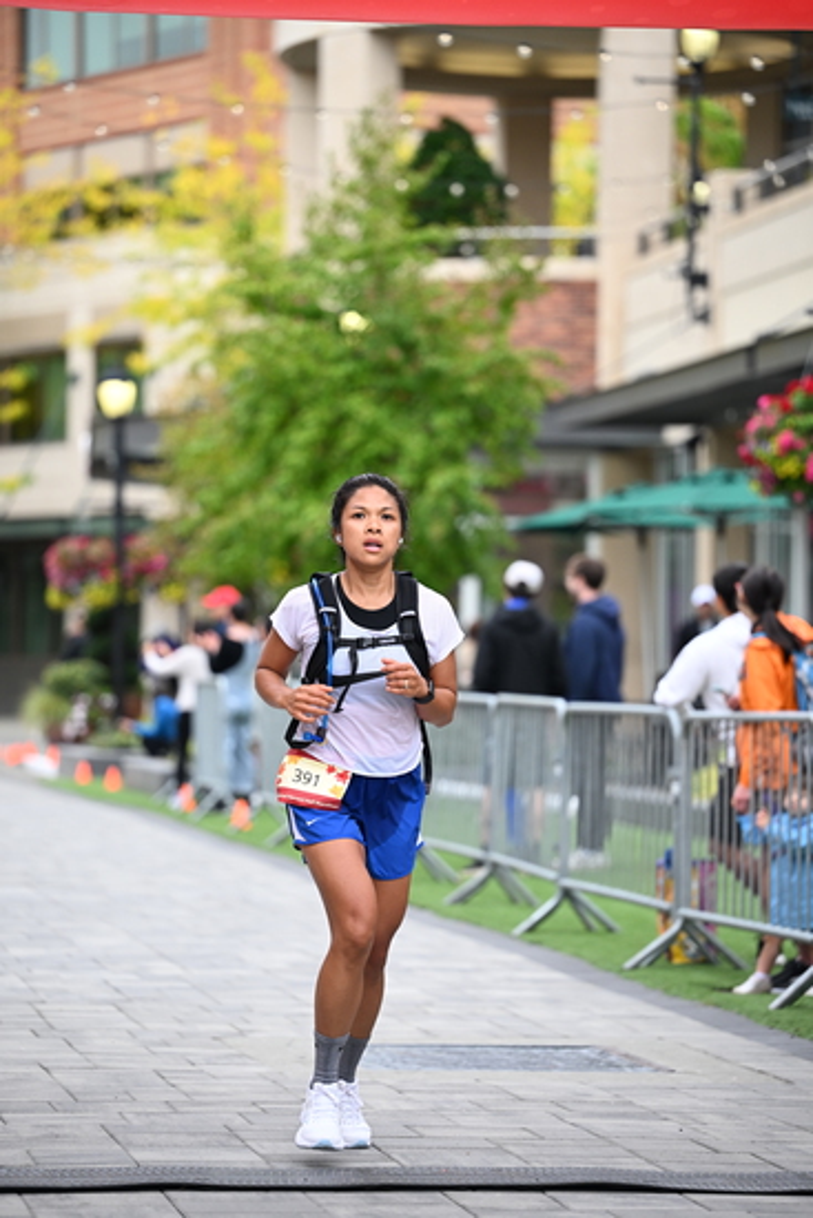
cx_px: 406
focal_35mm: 130
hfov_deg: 10.6
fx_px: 4401
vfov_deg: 15.8
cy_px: 609
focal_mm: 130
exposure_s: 1/1600
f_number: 2.8
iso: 640
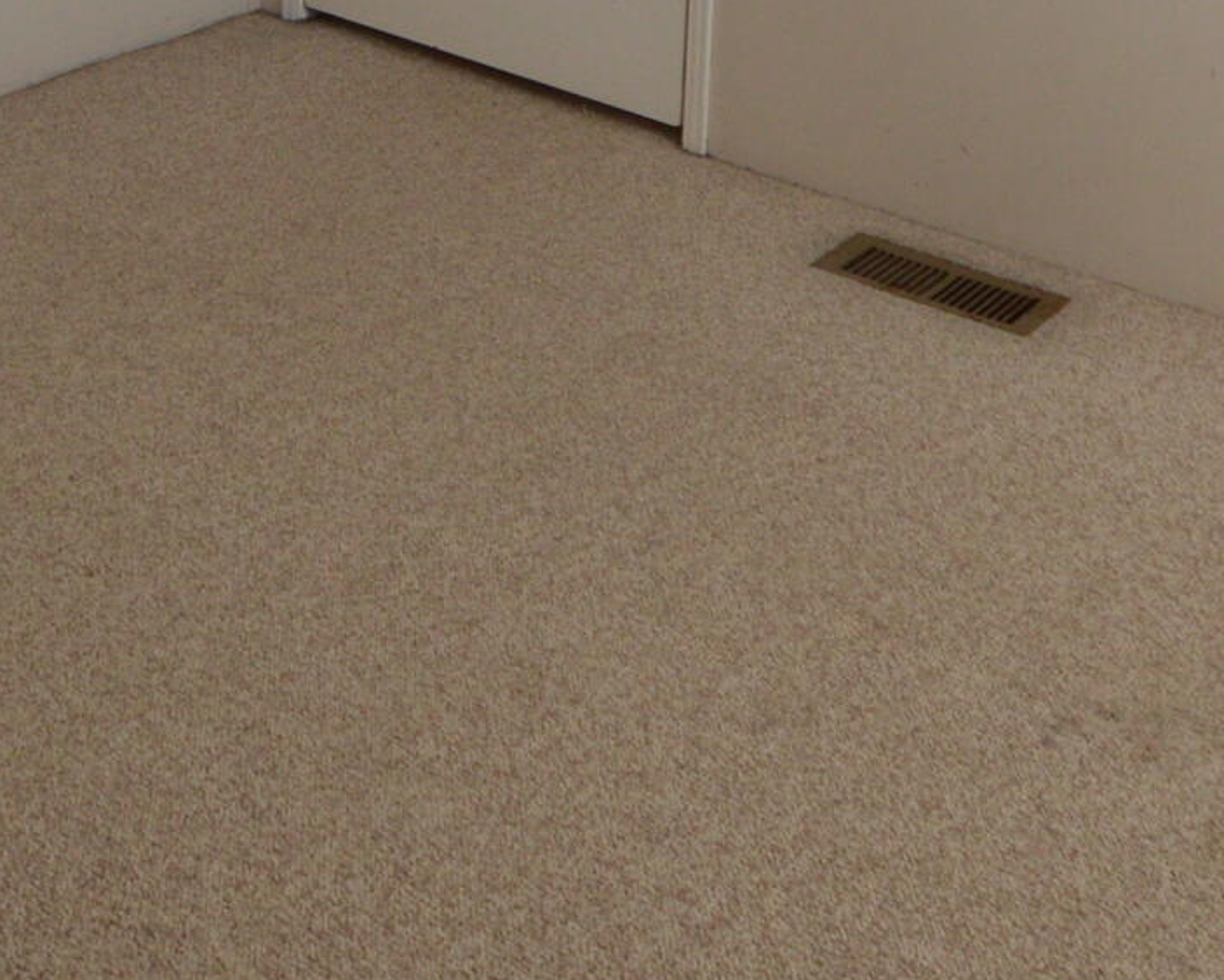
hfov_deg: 31.4
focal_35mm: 60
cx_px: 493
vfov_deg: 21.5
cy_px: -468
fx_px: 2174
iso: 400
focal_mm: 10
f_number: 5.6
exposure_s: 1/125
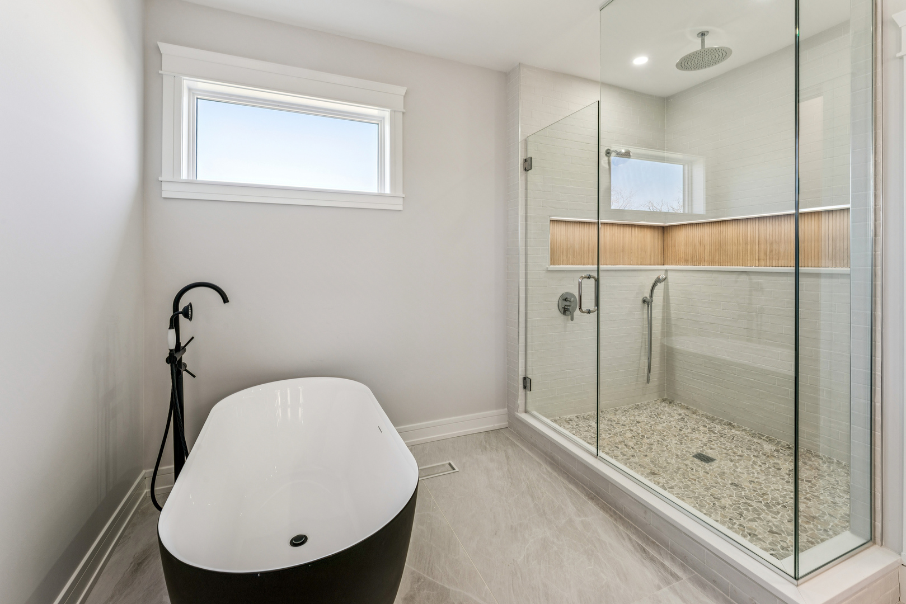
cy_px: 302
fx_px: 373
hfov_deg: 101.1
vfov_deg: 78.1
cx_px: 453
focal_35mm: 15
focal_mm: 14.8
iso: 400
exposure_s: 1/15
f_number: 13
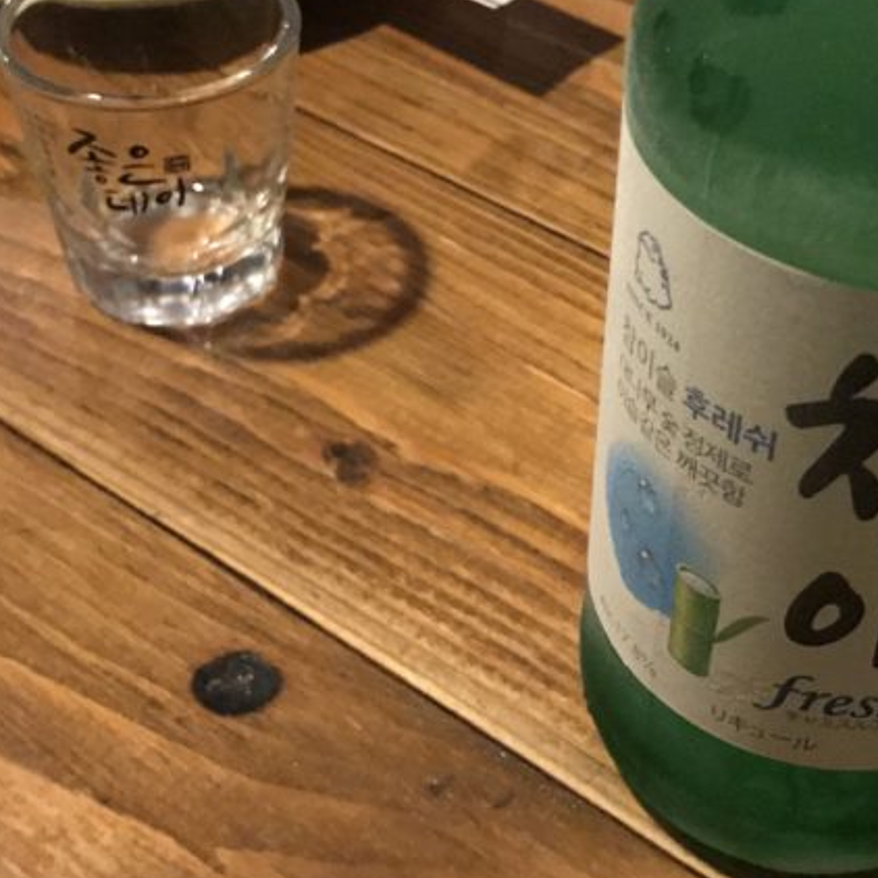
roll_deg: -3.2
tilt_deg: -41.1
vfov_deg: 28.5
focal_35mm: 60
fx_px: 1722
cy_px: 341
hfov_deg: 28.5
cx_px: 553
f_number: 1.8
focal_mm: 3.99
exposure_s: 1/6
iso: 80
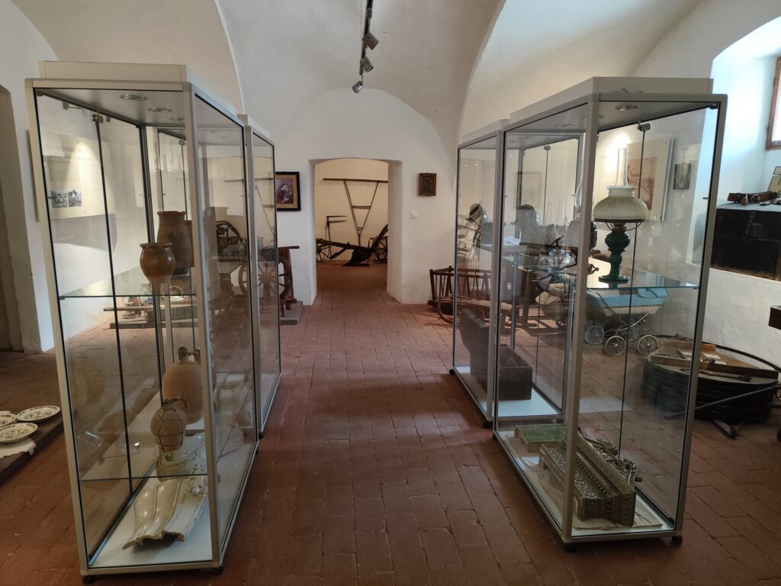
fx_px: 519
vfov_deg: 58.9
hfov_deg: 73.9
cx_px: 390
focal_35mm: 23
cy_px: 293
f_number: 1.65
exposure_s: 1/50
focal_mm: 6.19
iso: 320
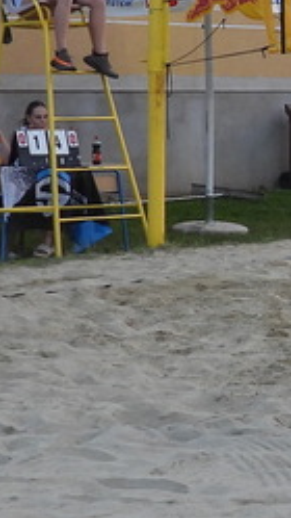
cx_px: 545
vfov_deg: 12.8
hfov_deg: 7.0
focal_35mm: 168
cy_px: 198
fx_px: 2305
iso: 100
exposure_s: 1/60
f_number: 3.2
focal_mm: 5.8
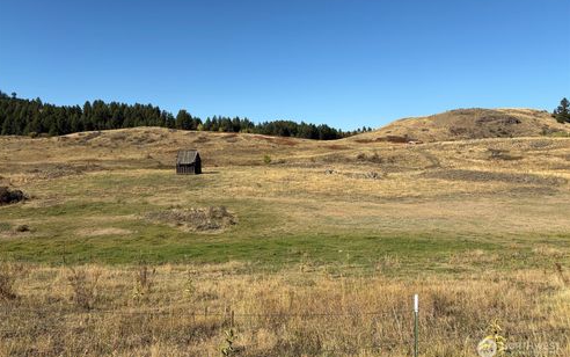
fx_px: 435
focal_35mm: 28
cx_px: 282
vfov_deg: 44.4
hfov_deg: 66.4
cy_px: 145
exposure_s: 1/4065
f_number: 1.6
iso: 50
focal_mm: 5.96
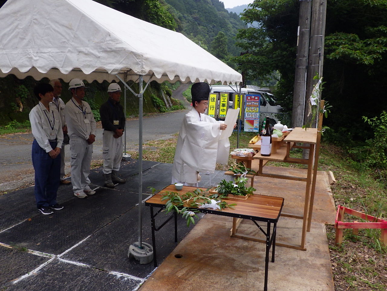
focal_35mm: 28
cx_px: 194
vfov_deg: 49.7
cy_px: 146
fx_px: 313
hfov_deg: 63.4
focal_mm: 5
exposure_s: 1/640
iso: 250
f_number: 4.2
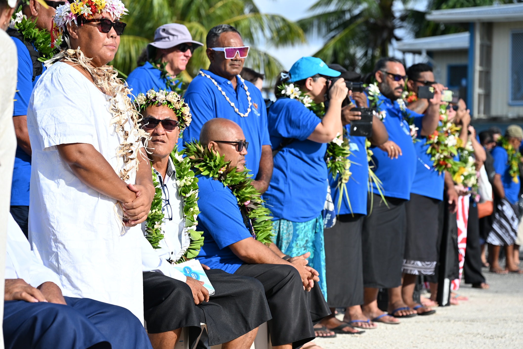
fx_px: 1743
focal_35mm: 120
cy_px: 174
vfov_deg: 11.4
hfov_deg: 17.1
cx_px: 262
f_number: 6.3
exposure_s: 1/800
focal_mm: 120
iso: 200
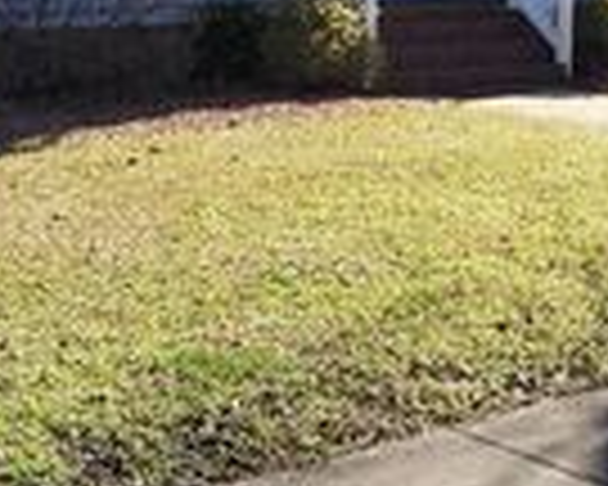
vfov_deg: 15.3
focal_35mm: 94
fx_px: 1691
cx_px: 631
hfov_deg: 19.7
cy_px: -209
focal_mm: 5.4
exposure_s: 1/864
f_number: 1.8
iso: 40
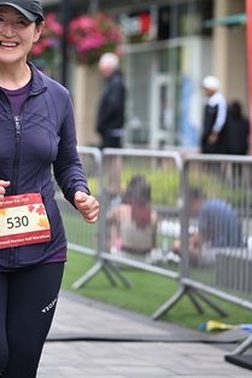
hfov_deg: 8.2
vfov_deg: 12.2
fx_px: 1751
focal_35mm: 167
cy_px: 62
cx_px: 86
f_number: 2.8
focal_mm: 95
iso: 640
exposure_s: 1/1600
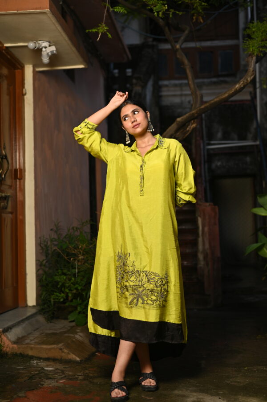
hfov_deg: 27.0
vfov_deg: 39.6
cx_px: 134
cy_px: 201
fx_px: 557
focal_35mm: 50
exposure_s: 1/320
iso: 125
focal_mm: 50
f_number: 2.8
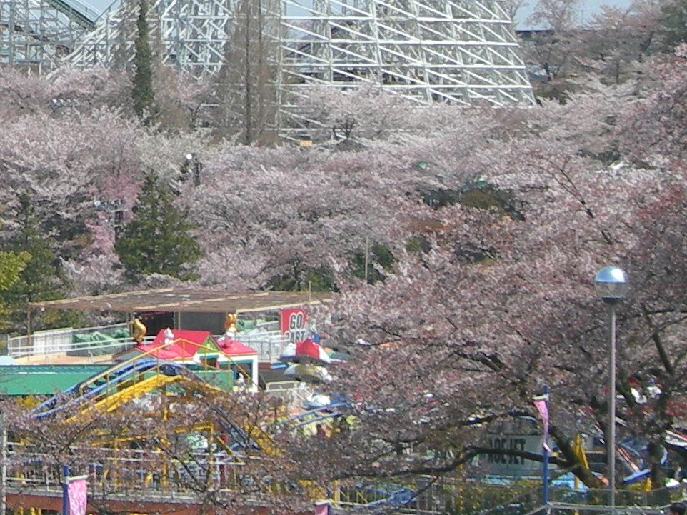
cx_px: -146
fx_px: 4564
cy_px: -150
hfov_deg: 8.5
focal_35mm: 230
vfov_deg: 6.4
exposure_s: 1/294
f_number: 6.3
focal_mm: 14.9
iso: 50
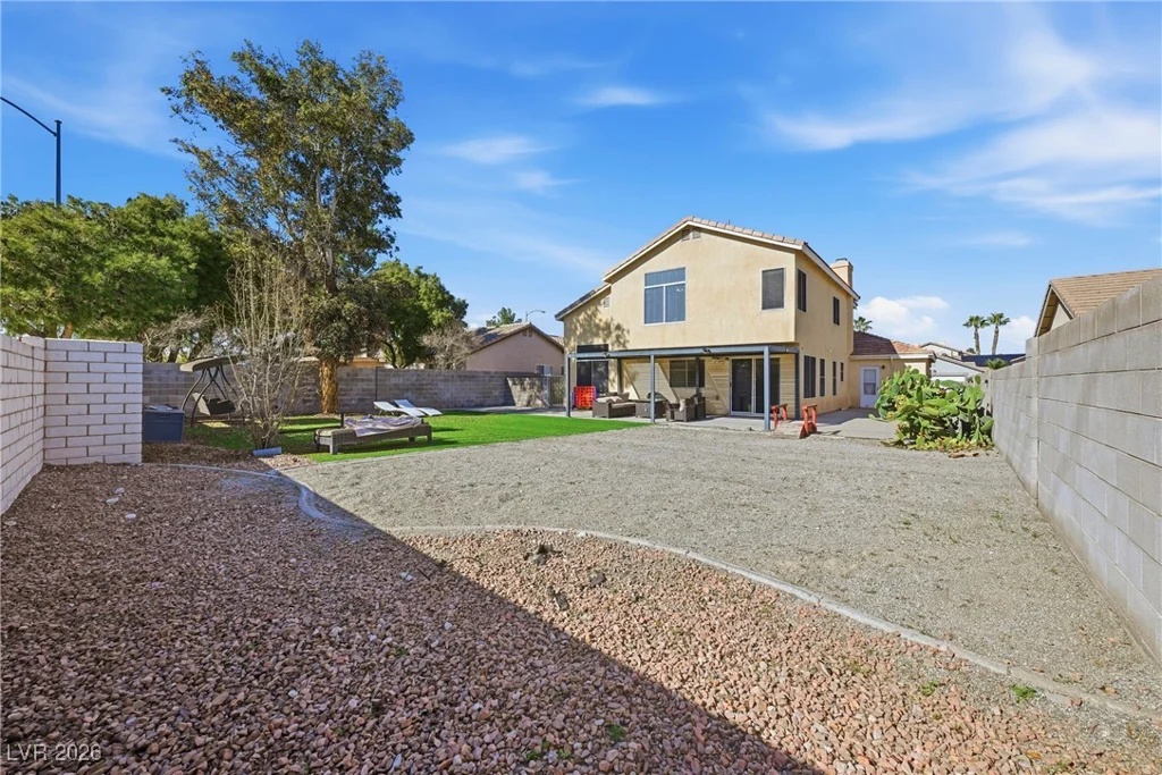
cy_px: 388
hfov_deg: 104.2
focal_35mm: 14
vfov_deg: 81.2
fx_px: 452
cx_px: 581
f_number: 9
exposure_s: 1/1600
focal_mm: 14
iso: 64
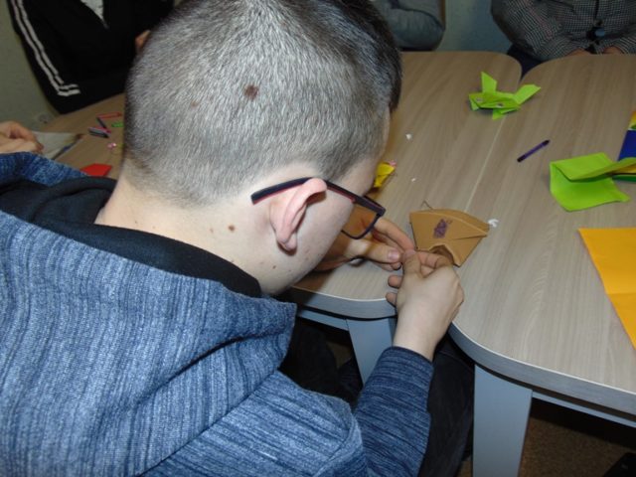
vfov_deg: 54.9
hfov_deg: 69.4
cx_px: 318
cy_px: 238
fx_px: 459
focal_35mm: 25
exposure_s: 1/30
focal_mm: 4.5
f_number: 3
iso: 80
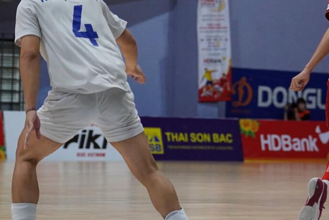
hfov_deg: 10.5
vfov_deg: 7.1
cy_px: 23
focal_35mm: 194
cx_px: 347
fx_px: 1773
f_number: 2.8
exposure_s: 1/800
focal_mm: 70
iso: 3200
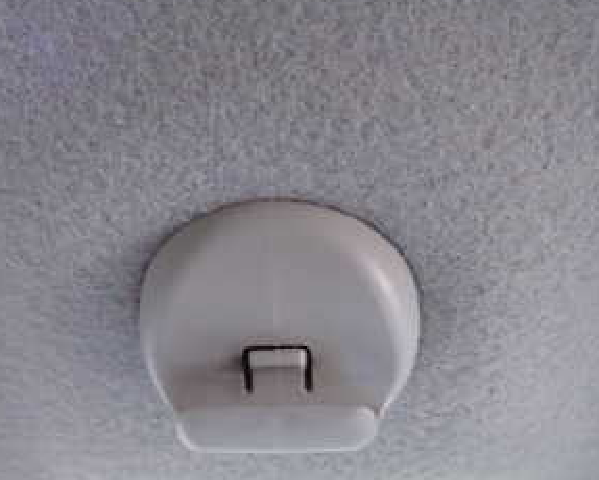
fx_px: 905
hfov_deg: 36.6
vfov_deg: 29.4
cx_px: 265
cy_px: 338
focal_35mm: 51
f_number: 2
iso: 800
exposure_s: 1/25
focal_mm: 4.5
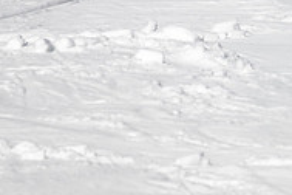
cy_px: -109
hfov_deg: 1.2
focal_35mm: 1726
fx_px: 13999
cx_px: 254
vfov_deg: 0.8
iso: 200
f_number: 8
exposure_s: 1/2000
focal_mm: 400
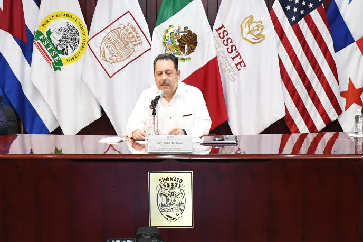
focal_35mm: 106
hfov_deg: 19.3
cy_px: 118
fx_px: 1068
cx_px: 158
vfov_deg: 12.9
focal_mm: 30
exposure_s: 1/100
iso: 4000
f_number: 6.3
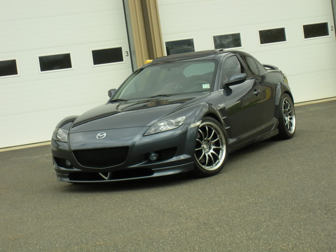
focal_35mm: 81
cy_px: 126
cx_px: 168
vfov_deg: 18.2
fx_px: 786
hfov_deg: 24.1
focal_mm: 14.2
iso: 64
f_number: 4.8
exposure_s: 1/182
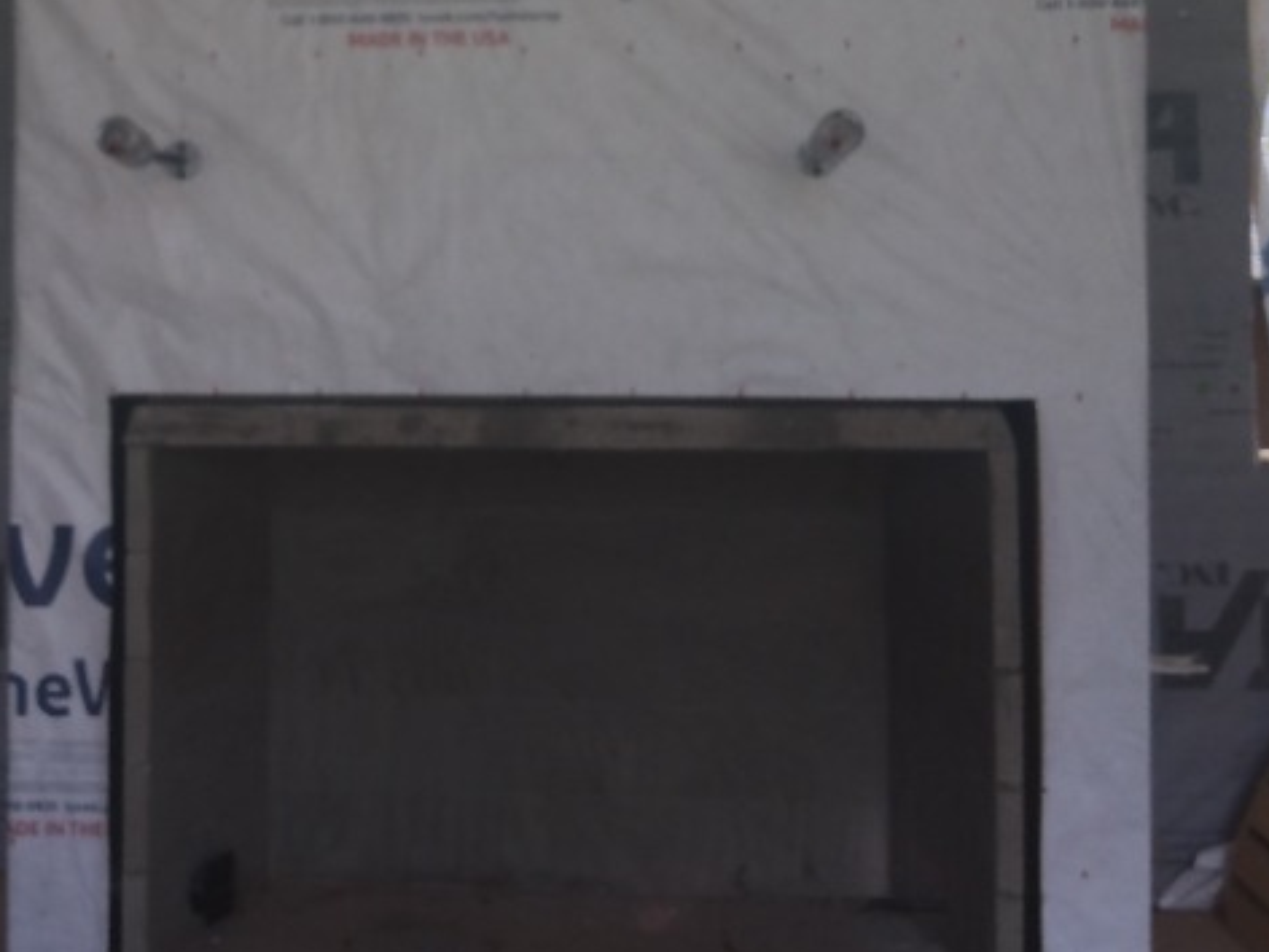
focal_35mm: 39
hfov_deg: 47.3
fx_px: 1430
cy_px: 218
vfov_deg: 35.8
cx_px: 454
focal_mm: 3.54
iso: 100
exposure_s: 1/170
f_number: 2
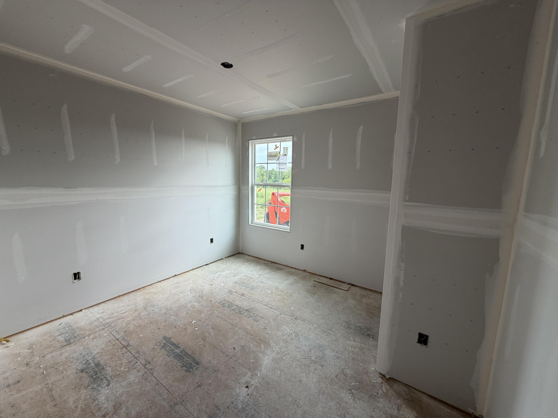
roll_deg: -2.4
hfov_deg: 102.1
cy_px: 209
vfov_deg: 85.7
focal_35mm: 14
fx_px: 226
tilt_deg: -8.3
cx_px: 279
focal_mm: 2.22
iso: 80
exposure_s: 1/121
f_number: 2.2
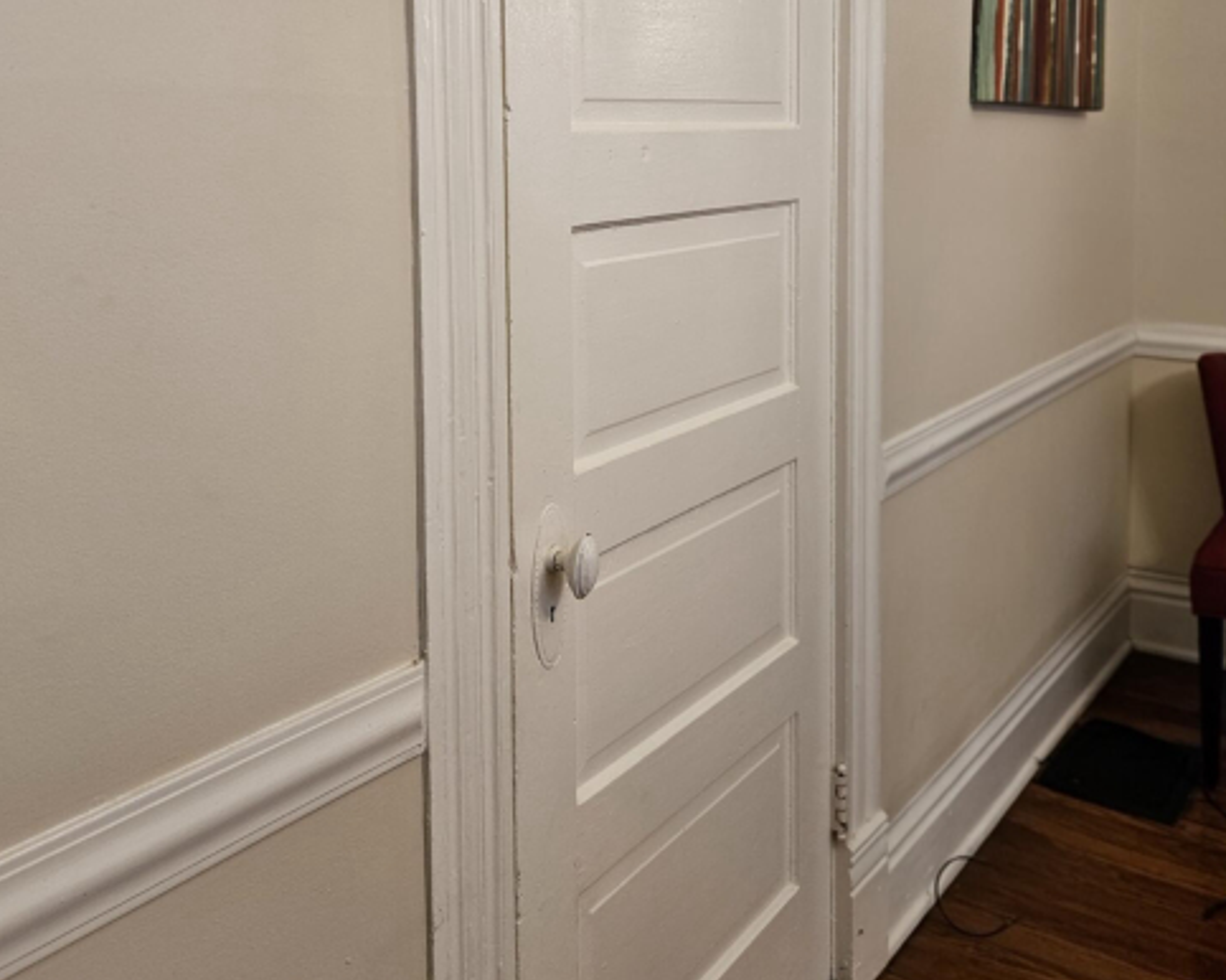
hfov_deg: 57.2
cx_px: 612
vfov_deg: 45.3
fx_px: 1124
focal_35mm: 31
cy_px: 235
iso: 320
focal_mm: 5.4
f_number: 1.8
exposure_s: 1/120
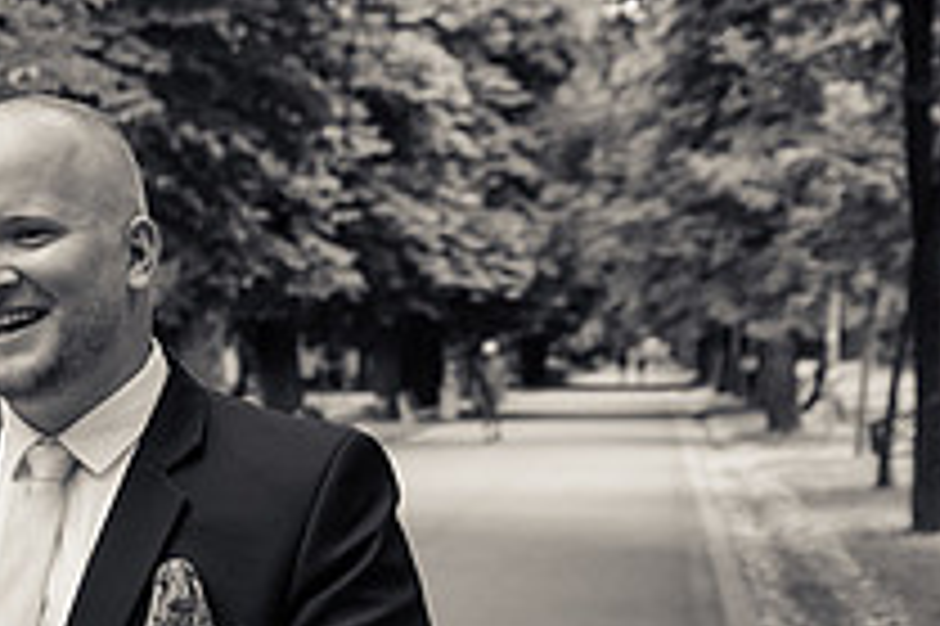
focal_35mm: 86
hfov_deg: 22.1
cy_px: 565
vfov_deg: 15.7
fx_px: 2244
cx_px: -148
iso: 200
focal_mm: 31
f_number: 2.8
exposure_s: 1/1000
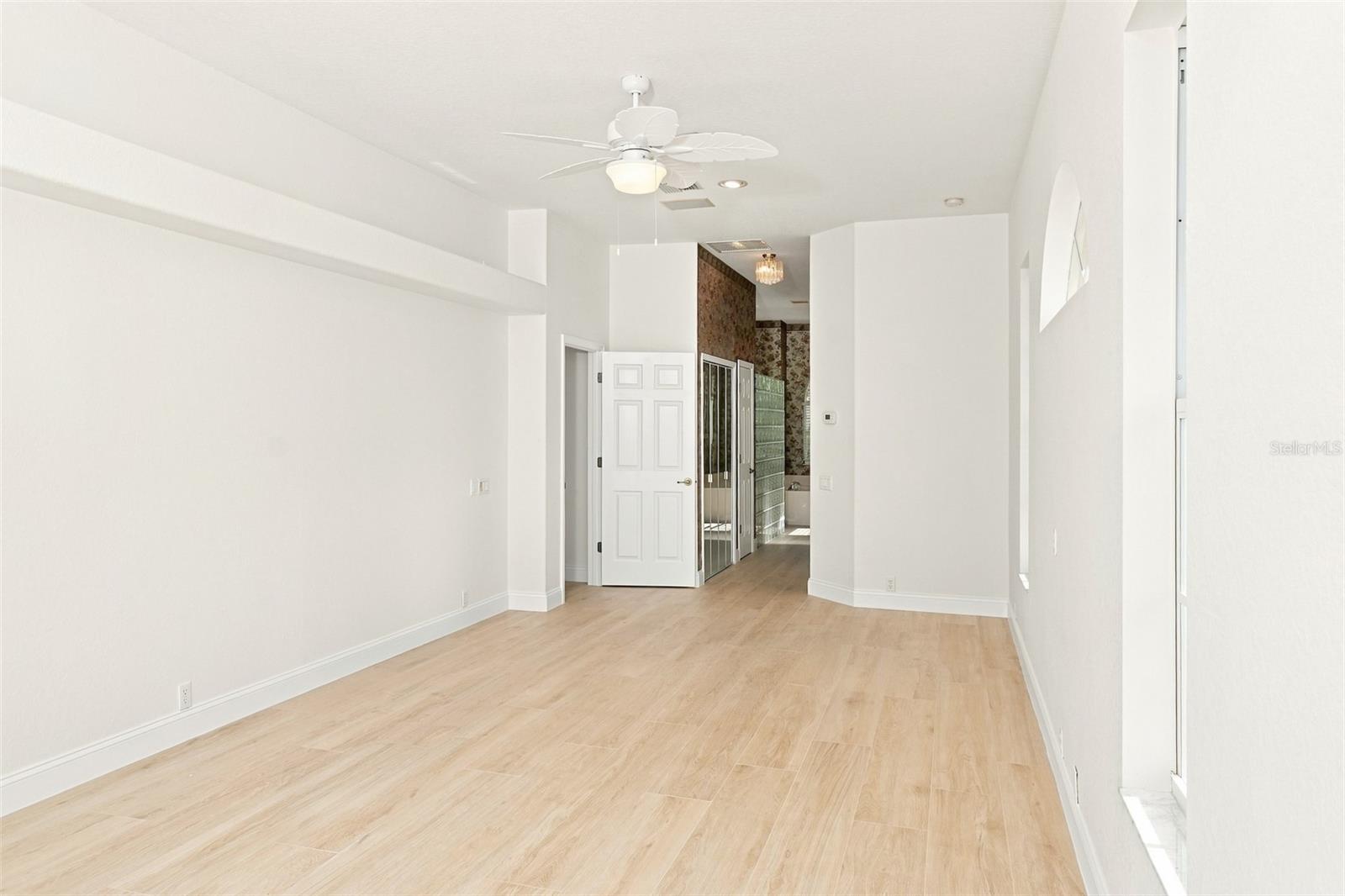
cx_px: 672
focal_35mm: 24
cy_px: 448
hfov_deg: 73.8
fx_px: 896
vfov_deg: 53.1
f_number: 8
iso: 400
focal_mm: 16
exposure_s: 1/125
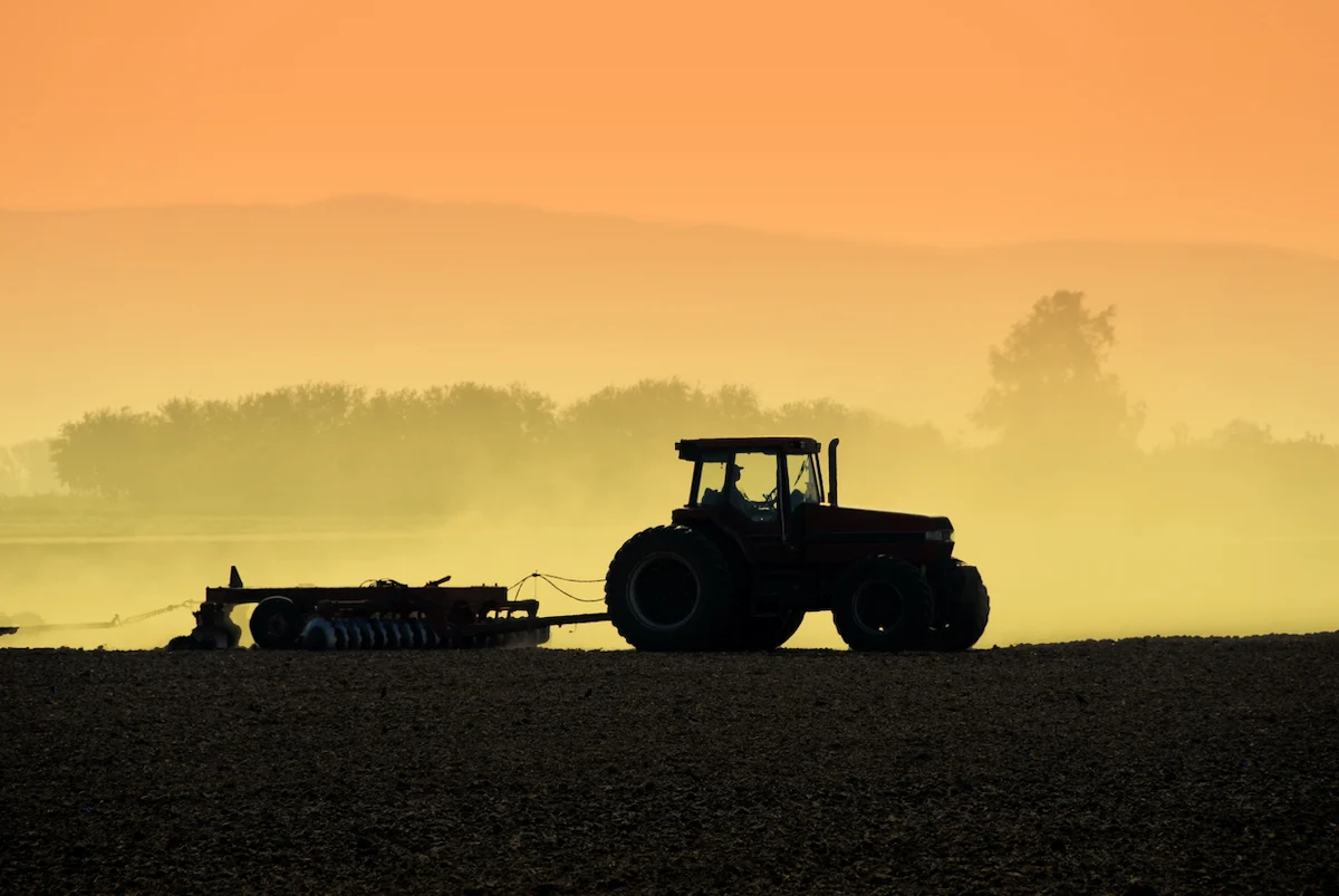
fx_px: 11170
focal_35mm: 300
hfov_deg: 6.9
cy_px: 448
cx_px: 670
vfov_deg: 4.6
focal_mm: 200
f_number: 8
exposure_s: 1/400
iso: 100
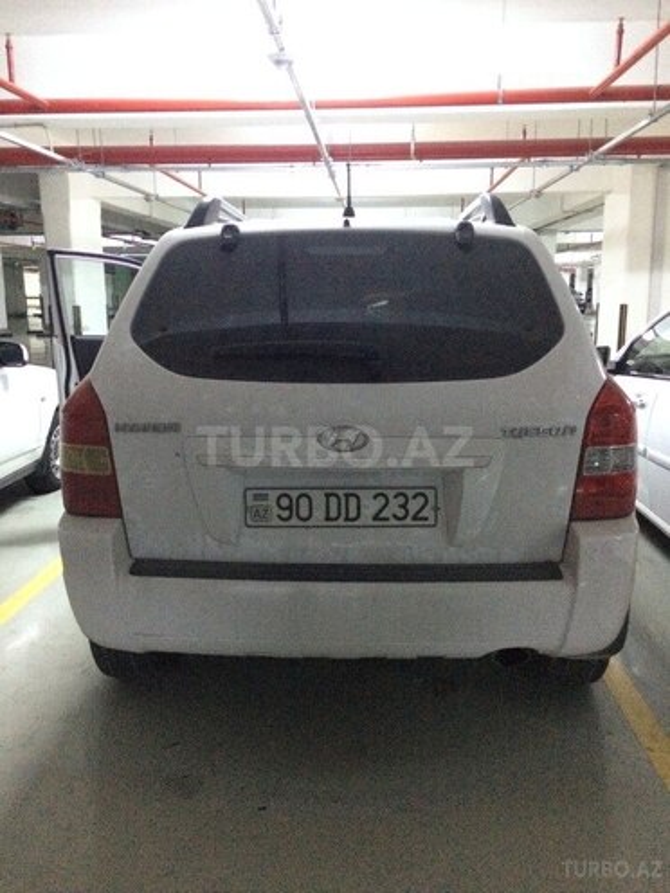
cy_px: 446
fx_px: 748
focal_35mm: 29
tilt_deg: -11.9
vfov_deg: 61.7
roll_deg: +2.8
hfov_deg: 48.2
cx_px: 335
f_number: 2.2
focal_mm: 4.15
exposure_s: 1/17
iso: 800
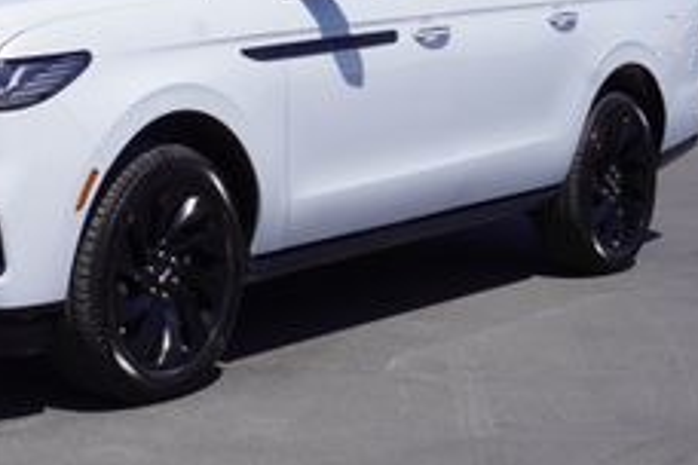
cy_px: 142
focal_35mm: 100
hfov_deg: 20.2
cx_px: 150
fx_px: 1939
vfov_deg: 13.7
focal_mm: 38
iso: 100
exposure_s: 1/160
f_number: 11
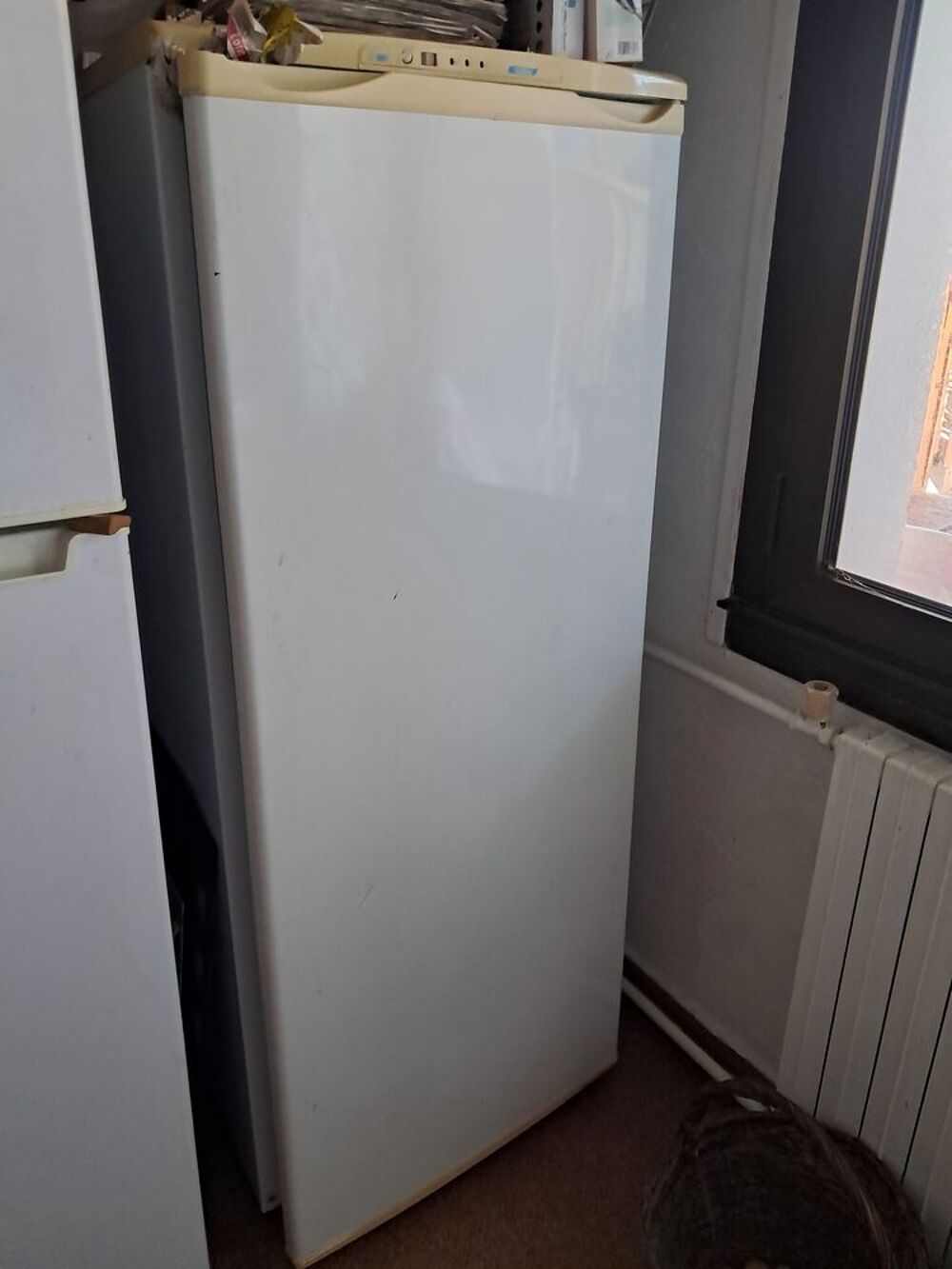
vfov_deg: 65.3
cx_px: 476
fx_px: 990
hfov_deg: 51.4
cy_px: 634
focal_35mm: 27
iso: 500
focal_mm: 4
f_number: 1.8
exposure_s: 1/40
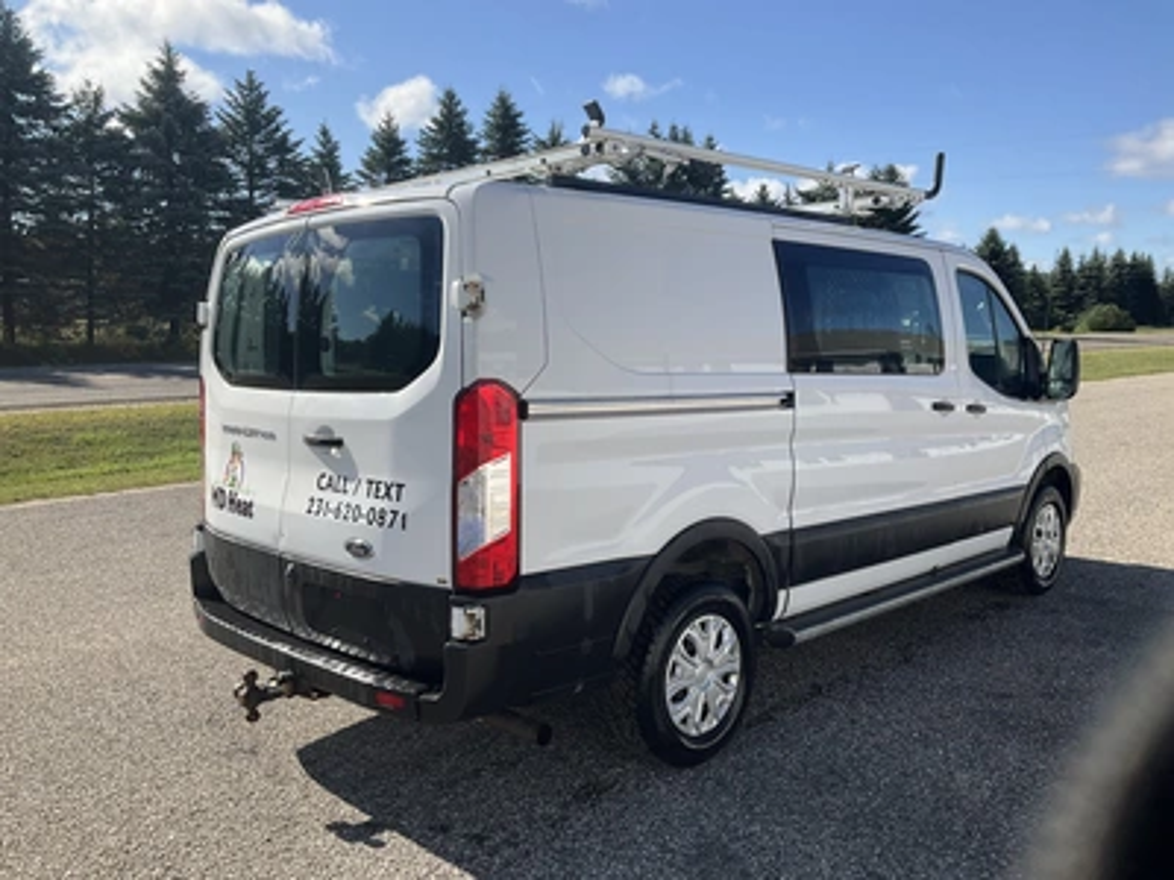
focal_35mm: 29
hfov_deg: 61.7
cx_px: 587
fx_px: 984
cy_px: 440
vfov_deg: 48.2
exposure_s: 1/1786
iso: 25
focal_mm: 3
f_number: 1.8
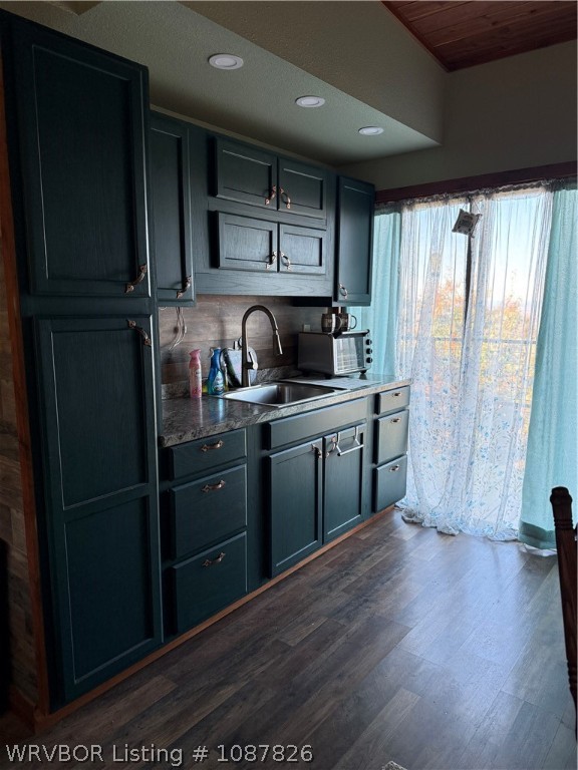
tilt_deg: -8.4
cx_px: 289
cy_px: 385
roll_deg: +0.0
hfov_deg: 56.8
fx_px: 534
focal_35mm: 24
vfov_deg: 71.6
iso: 200
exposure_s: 1/109
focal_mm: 6.76
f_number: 1.78
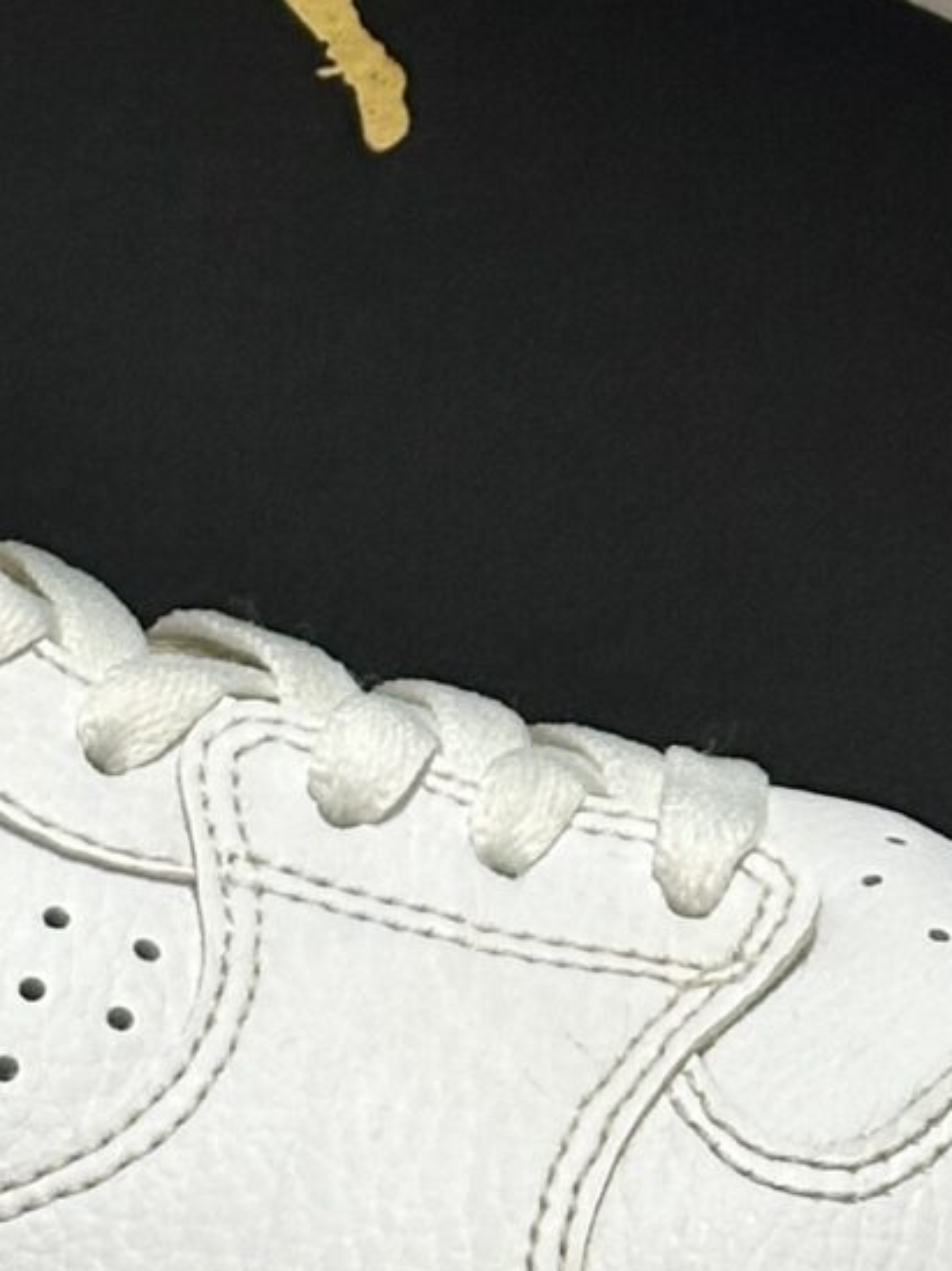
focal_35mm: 224
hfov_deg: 6.6
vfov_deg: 8.7
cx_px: 14
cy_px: -308
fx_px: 8223
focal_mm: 6.86
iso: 160
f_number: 1.78
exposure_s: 1/50
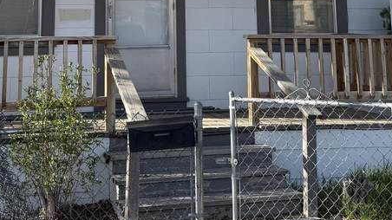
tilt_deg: +10.3
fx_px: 769
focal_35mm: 74
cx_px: 160
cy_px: -95
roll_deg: -0.2
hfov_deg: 28.5
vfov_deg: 15.2
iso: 80
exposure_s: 1/1292
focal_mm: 6.76
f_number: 1.78
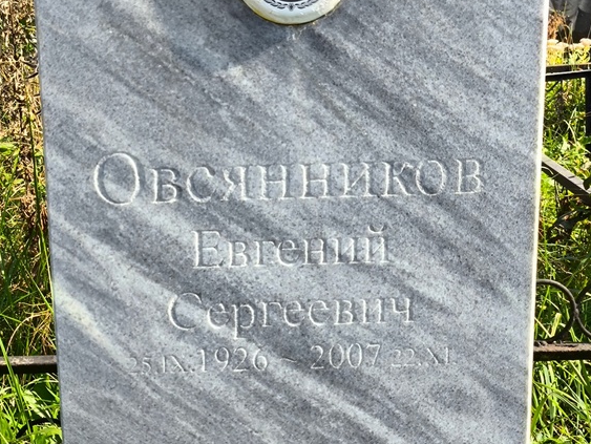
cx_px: 215
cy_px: 276
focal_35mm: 71
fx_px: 1213
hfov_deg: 27.3
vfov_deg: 20.7
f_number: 1.7
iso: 50
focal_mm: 4.71
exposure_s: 1/321
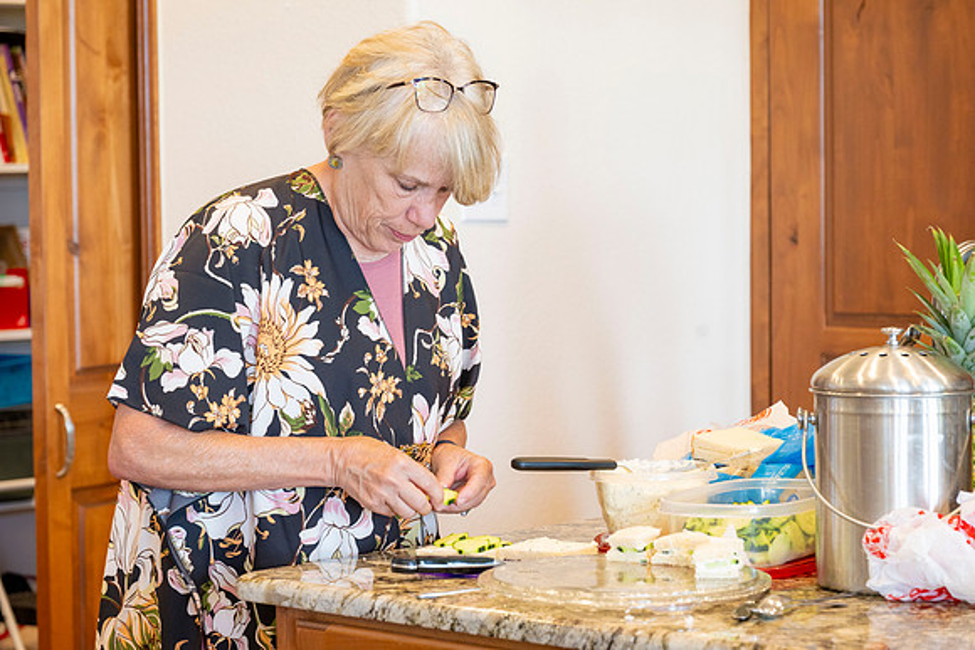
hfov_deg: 22.4
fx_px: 2465
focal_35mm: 91
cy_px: 325
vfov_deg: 15.0
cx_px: 488
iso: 800
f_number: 5.6
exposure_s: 1/50
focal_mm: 91
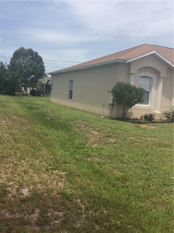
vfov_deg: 56.9
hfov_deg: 44.0
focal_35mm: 32
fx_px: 215
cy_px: 116
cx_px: 87
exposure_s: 1/2387
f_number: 2.4
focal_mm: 3.3
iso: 32
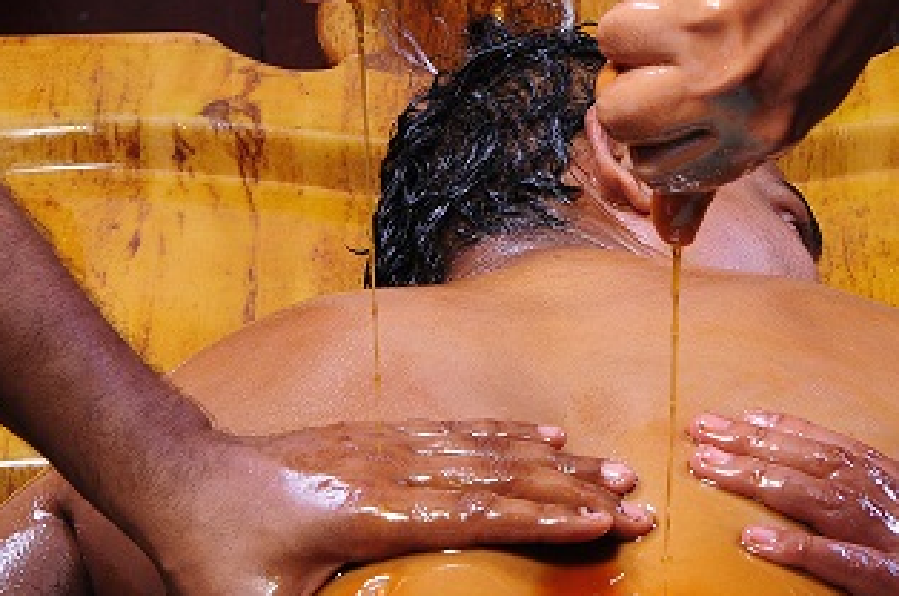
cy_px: 244
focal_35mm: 205
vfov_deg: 6.7
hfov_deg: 10.1
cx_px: 524
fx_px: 5109
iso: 320
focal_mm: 80
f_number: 13
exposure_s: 1/100
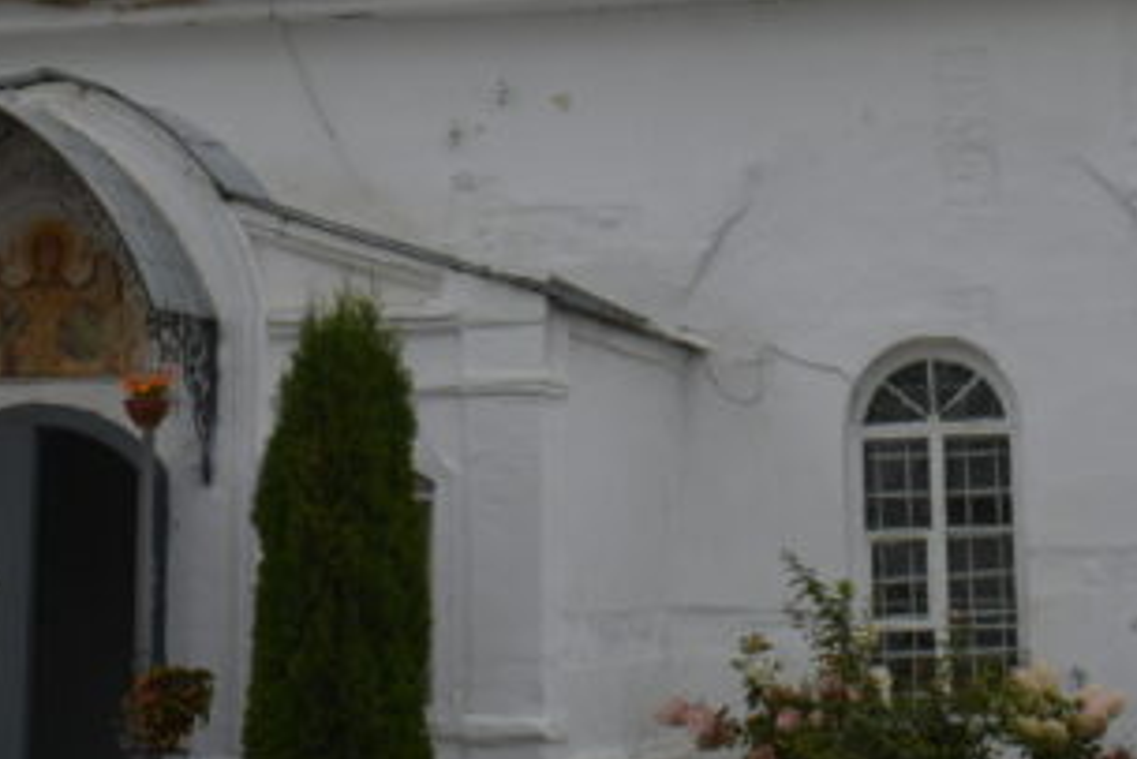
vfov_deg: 12.9
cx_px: 568
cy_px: -342
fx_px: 3191
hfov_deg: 20.2
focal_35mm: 101
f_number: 9
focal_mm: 20
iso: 100
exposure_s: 1/320
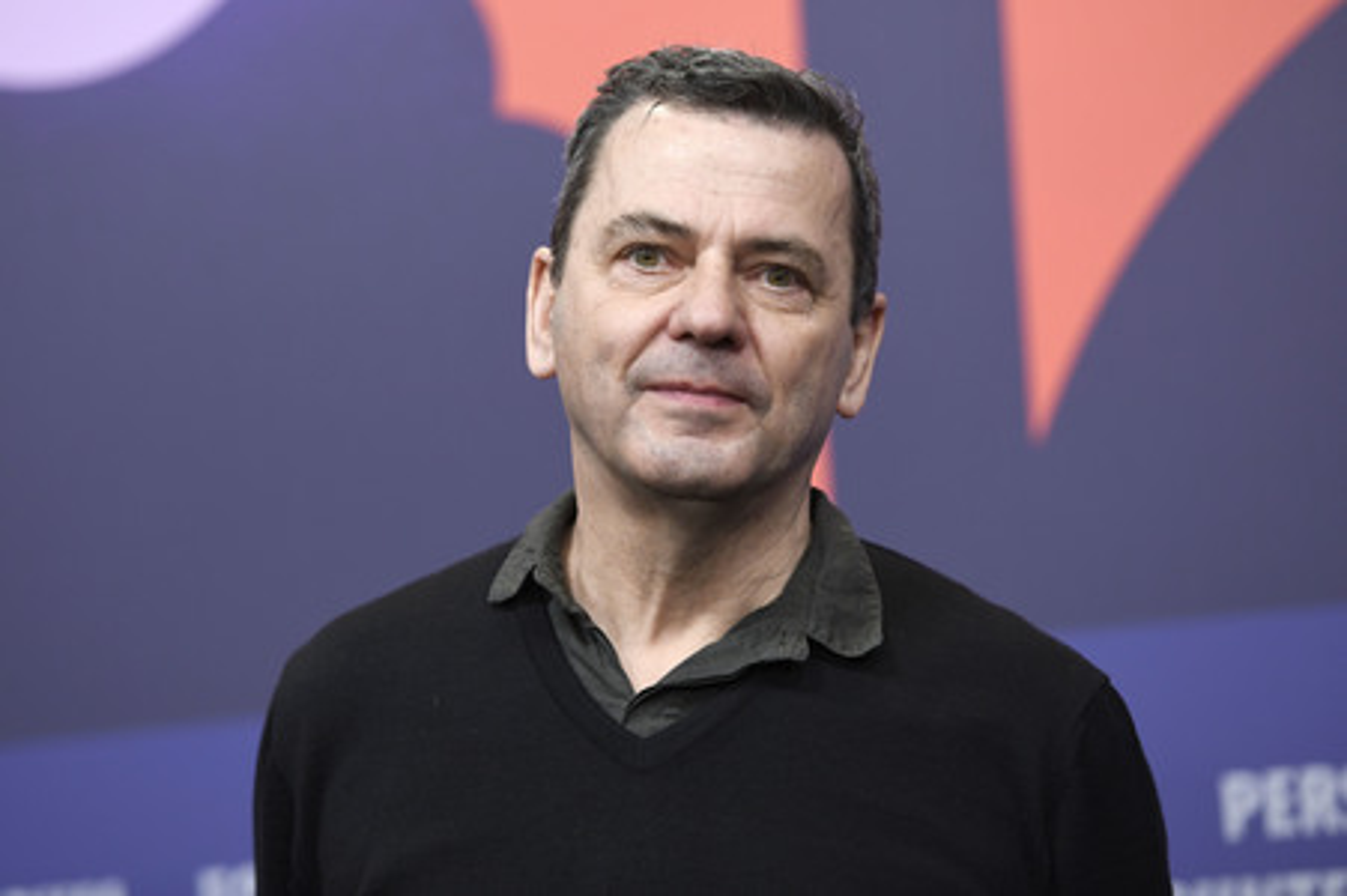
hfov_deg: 13.3
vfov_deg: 8.8
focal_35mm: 155
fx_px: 5795
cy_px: 448
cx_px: 674
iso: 1000
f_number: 3.5
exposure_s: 1/250
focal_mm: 155
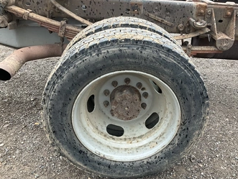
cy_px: 100
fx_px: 241
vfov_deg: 40.7
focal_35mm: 35
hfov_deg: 52.4
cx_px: 135
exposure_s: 1/122
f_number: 1.8
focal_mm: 3
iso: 25
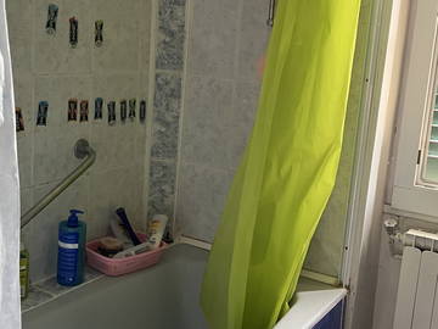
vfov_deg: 49.7
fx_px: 354
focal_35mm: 28
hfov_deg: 63.4
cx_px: 219
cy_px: 164
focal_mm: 3.99
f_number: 1.8
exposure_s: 1/60
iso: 200
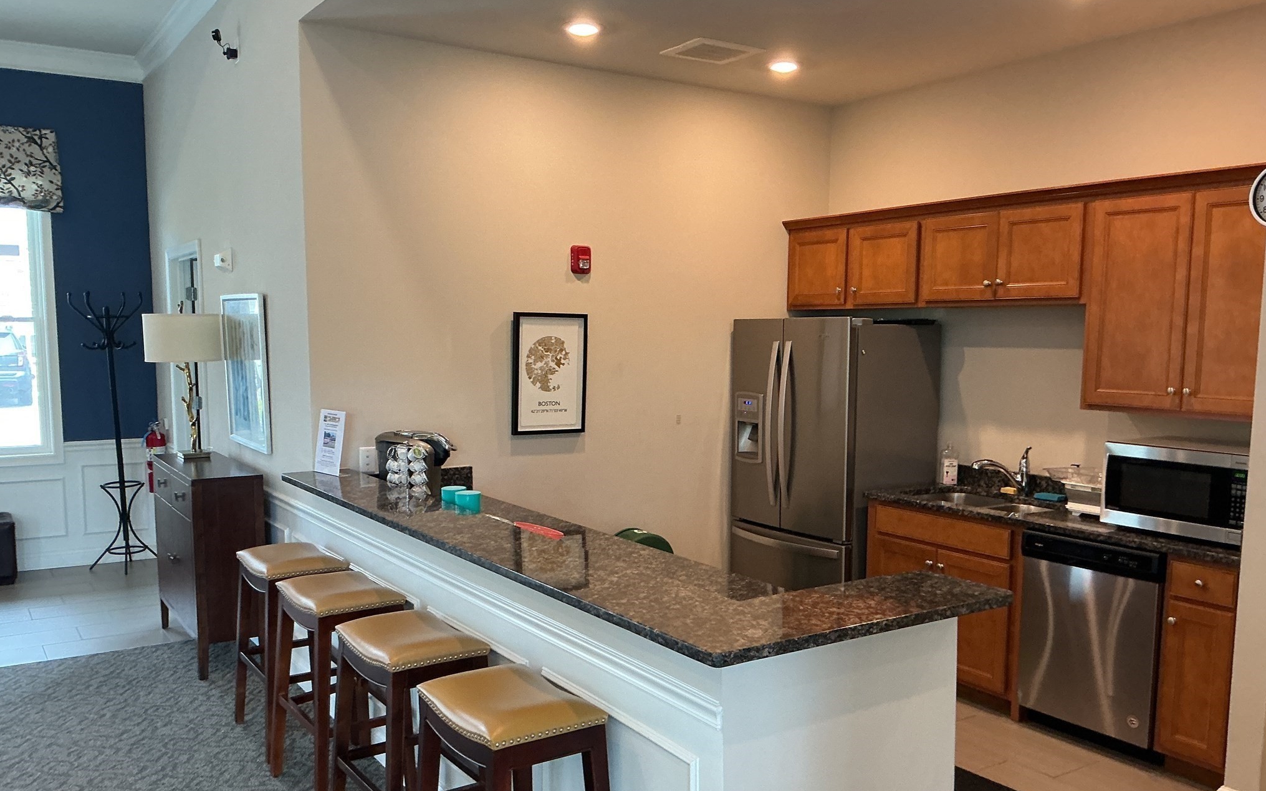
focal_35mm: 31
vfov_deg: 40.5
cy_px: 461
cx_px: 633
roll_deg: -0.2
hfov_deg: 61.2
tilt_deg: -7.4
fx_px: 1069
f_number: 1.8
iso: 125
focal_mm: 3
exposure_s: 1/60
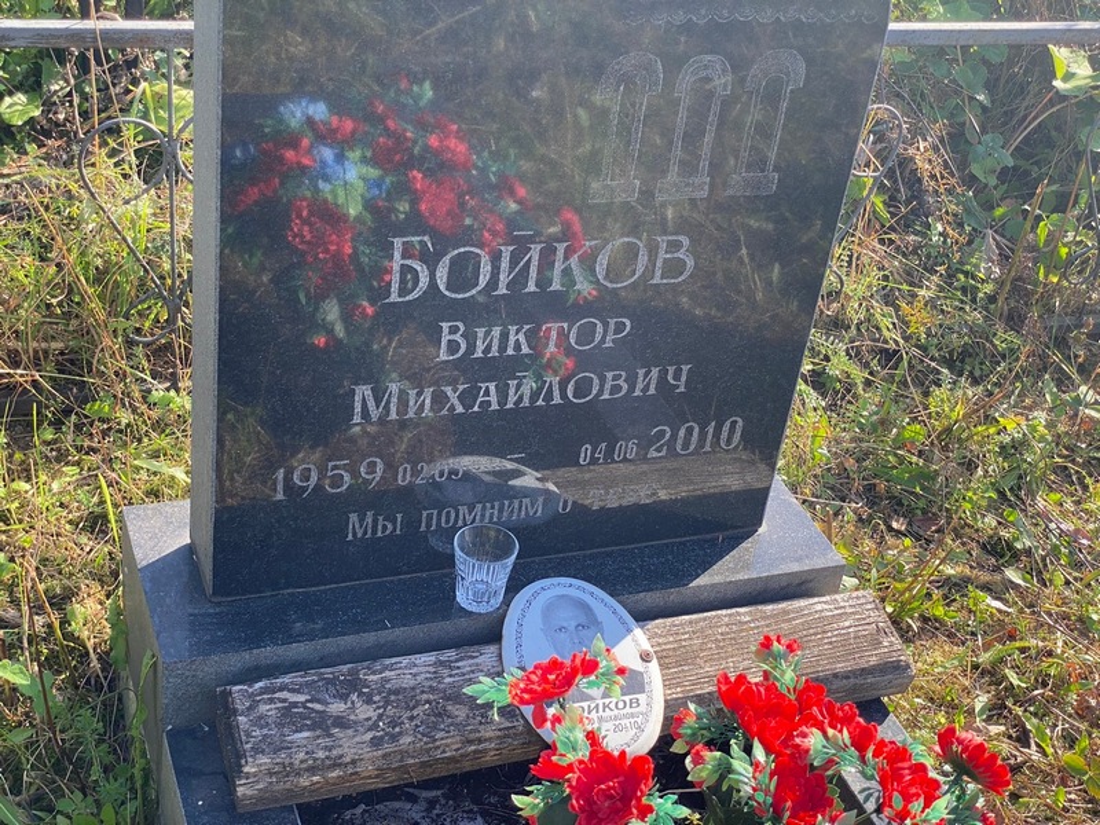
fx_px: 1652
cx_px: 550
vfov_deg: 28.0
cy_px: 412
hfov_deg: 36.8
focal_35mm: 52
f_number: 2
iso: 20
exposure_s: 1/287
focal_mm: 6
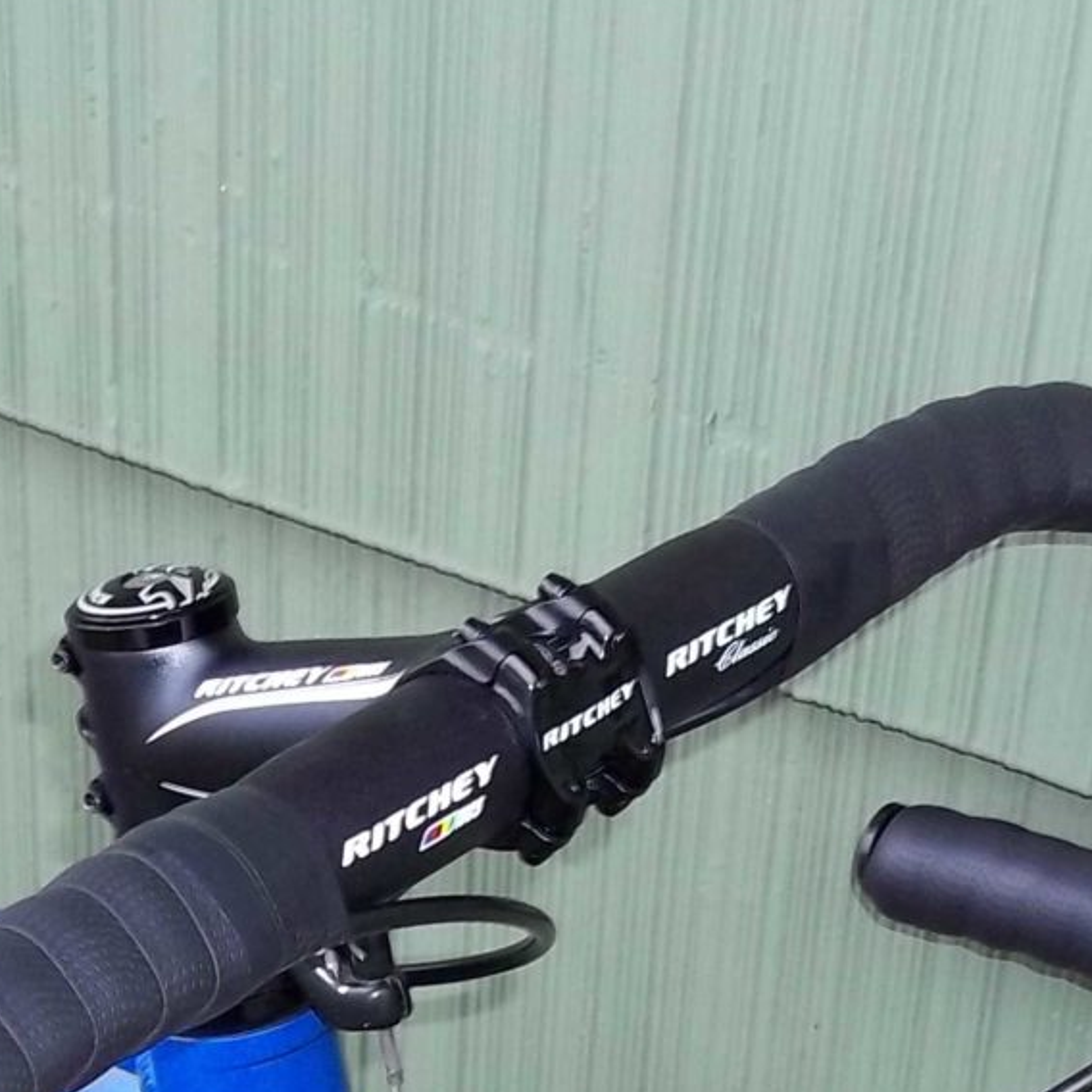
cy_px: 1238
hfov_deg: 17.1
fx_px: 3640
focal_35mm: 102
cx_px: 463
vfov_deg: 16.5
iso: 80
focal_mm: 5.7
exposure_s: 1/30
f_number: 2.9
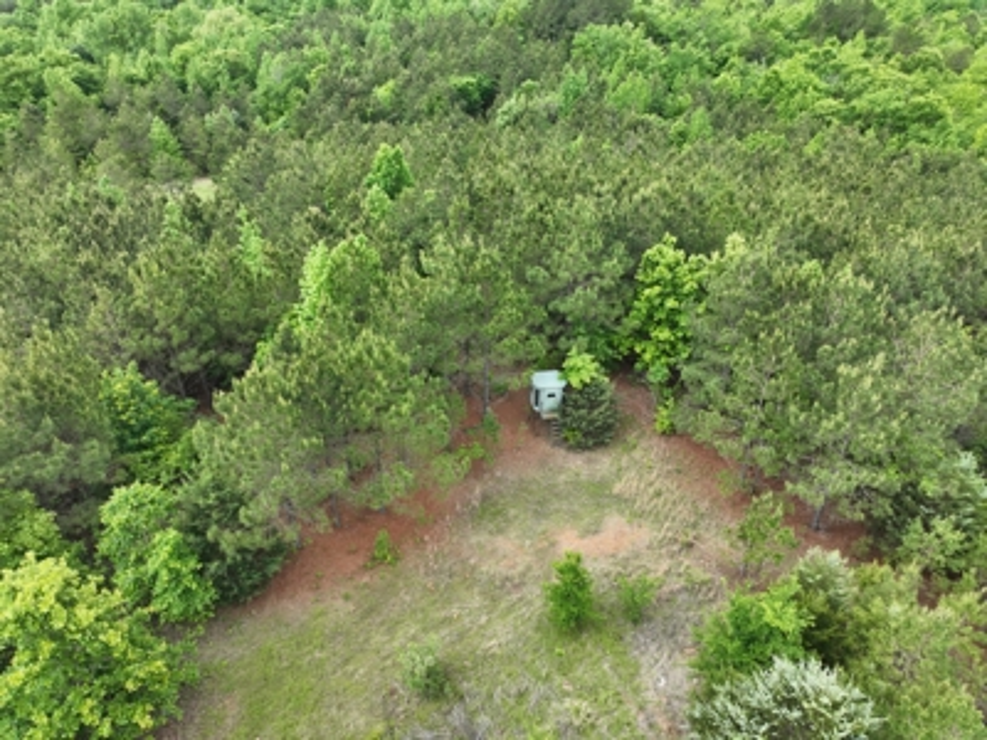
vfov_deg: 56.8
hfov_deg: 71.6
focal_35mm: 24
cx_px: 494
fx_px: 684
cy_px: 370
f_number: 2.8
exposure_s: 1/400
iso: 100
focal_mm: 12.29
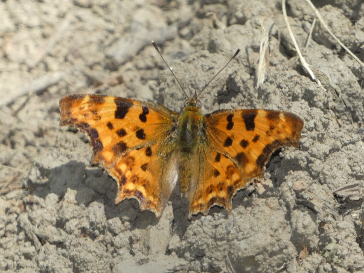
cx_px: 182
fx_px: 8413
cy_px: 136
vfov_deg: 1.9
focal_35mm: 800
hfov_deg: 2.5
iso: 250
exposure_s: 1/125
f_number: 5.6
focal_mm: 143.4
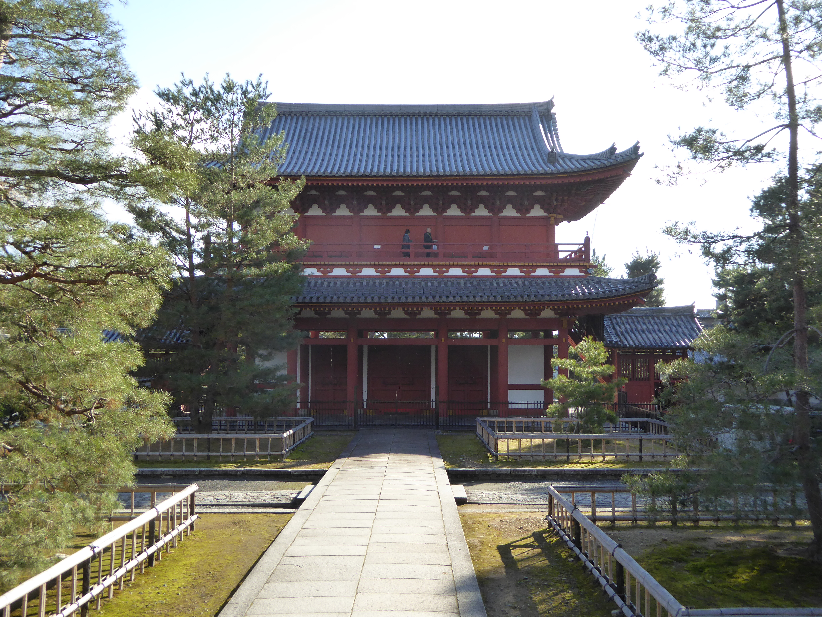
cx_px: 411
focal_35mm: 34
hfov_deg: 54.0
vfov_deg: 41.8
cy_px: 308
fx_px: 807
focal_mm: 5.8
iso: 160
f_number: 3.6
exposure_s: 1/320
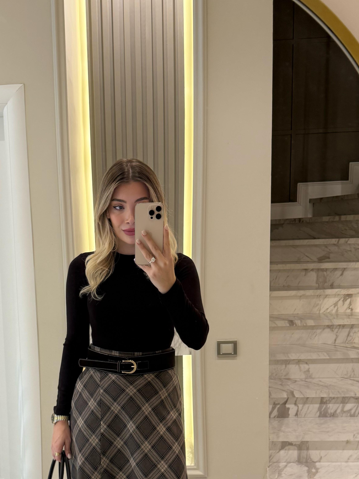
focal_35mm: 44
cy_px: 338
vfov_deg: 42.1
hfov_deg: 32.7
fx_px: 608
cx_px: 130
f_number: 1.78
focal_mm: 6.76
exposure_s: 1/50
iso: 125
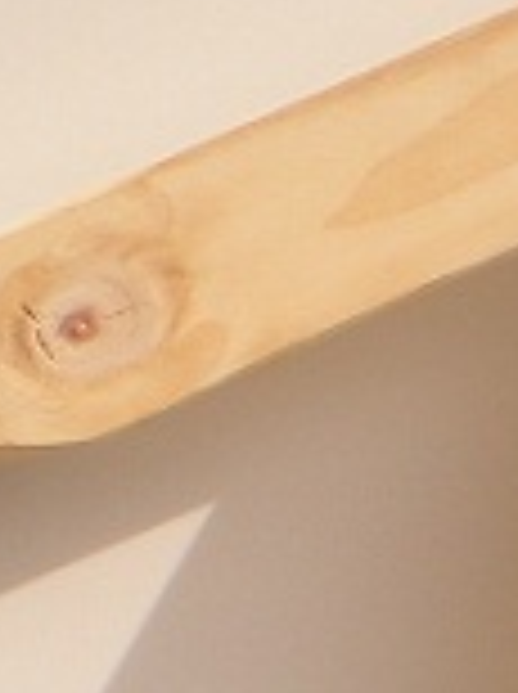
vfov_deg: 8.8
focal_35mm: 218
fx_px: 4362
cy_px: 1174
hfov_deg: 6.7
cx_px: 878
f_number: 4.6
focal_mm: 6.3
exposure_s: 1/306
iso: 64
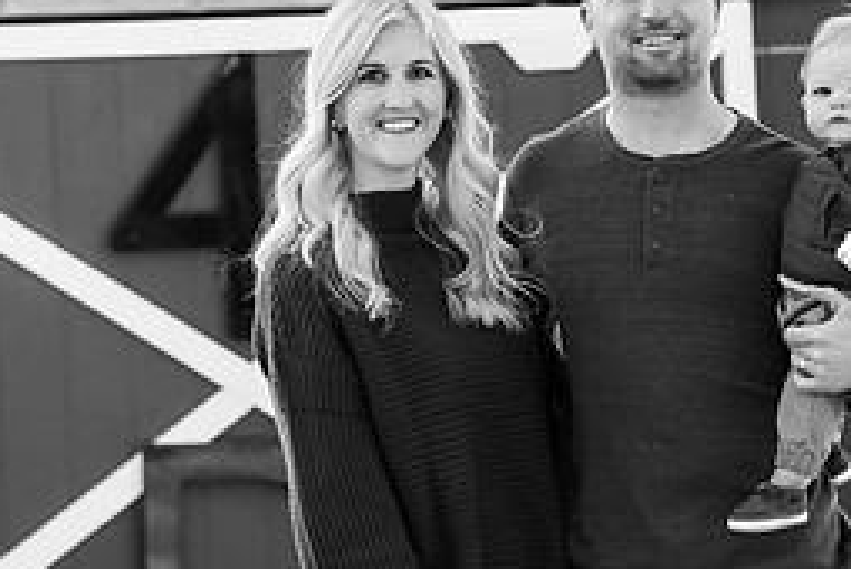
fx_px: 6366
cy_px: 467
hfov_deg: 7.6
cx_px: 178
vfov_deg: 5.1
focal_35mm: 269
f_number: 6.3
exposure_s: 1/320
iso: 1600
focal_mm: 118
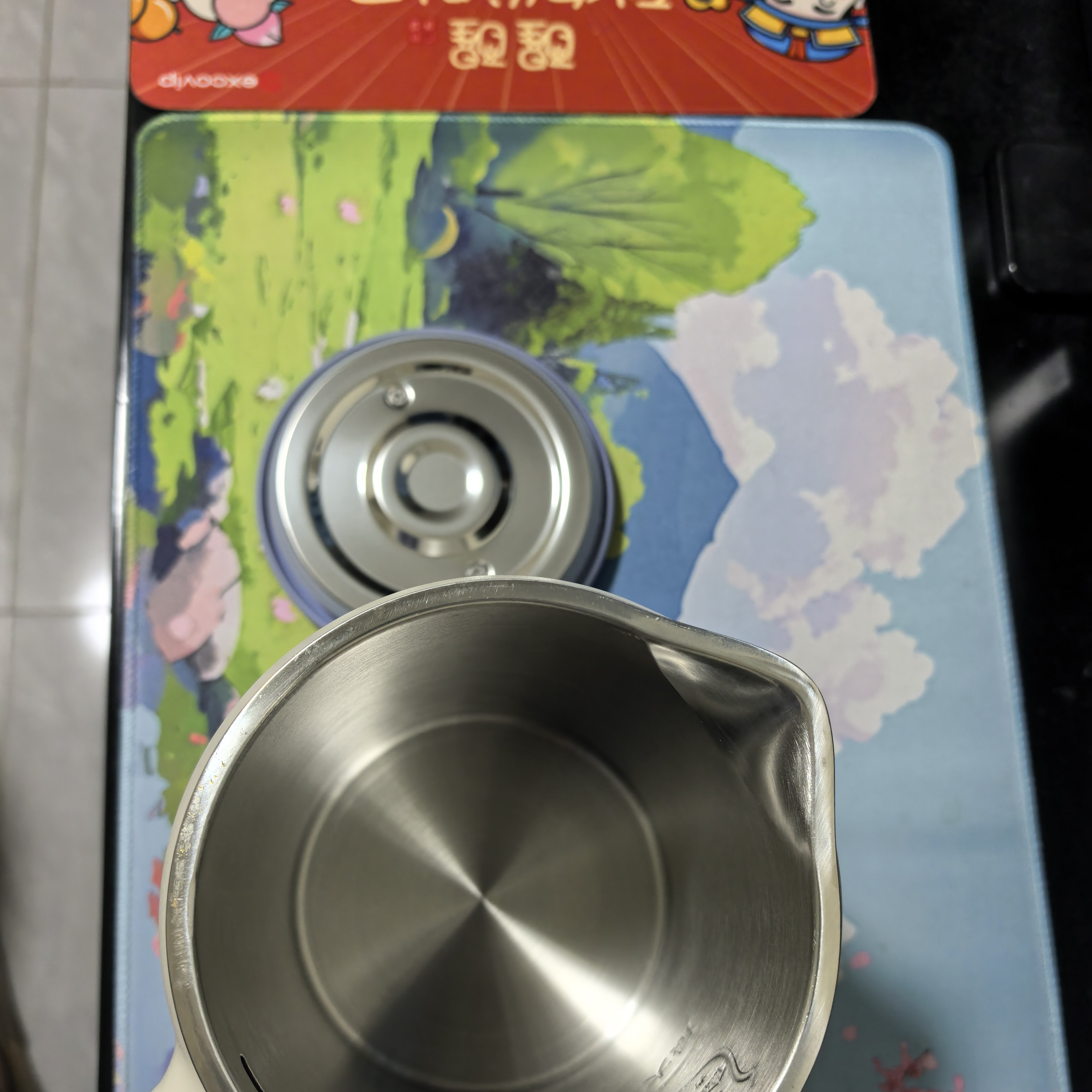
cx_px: 547
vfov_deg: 55.2
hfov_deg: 55.6
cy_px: 652
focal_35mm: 29
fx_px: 1035
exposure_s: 1/50
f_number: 2
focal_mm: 6.98
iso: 500
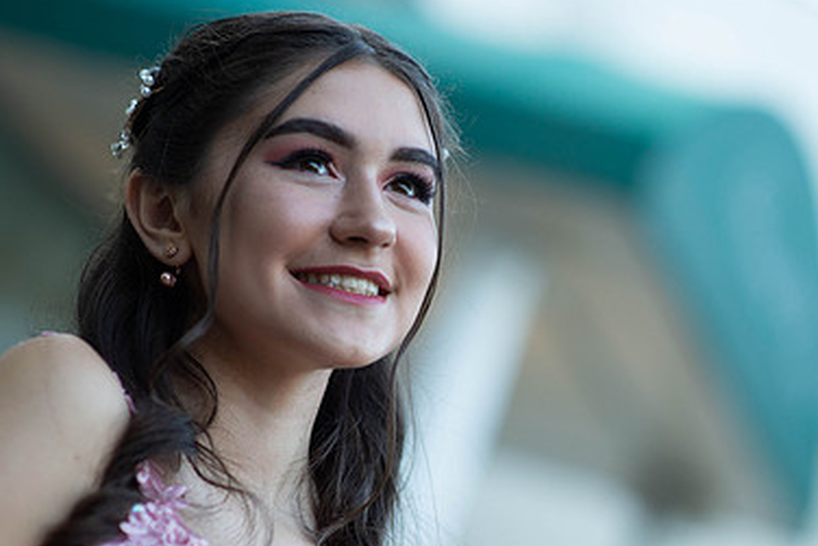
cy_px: 407
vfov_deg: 10.5
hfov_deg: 15.6
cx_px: 435
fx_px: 2978
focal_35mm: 131
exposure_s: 1/640
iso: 250
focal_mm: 85
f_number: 2
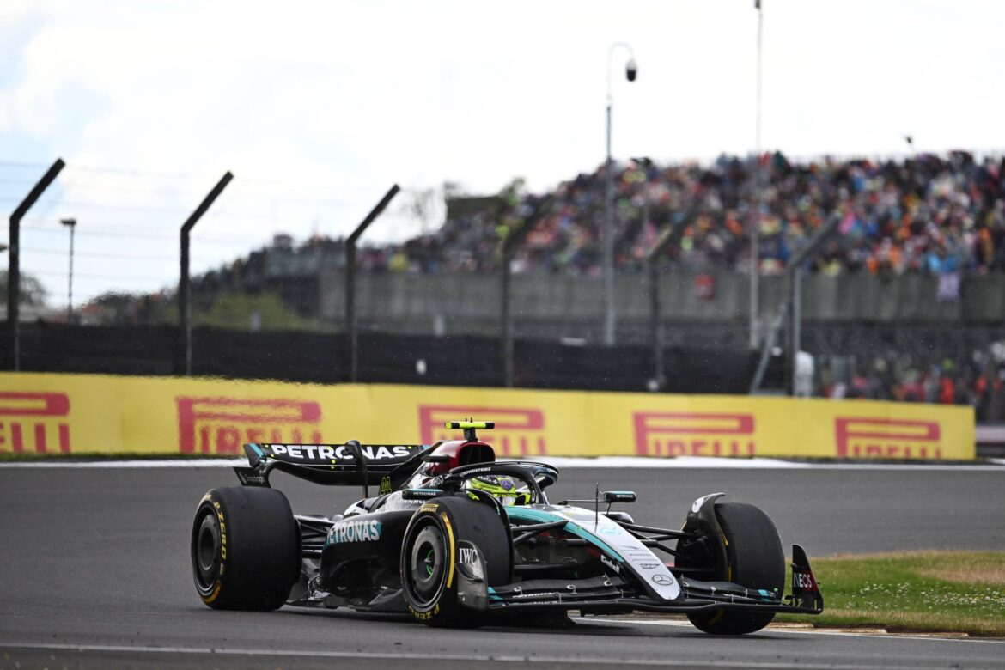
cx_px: 502
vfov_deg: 3.4
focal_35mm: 400
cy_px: 335
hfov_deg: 5.2
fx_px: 11166
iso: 800
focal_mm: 400
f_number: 4.5
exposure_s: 1/2000
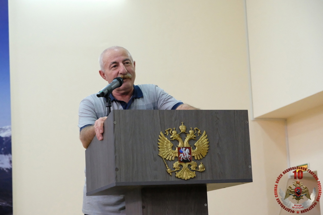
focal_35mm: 83
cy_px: 108
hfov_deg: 24.5
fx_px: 745
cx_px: 162
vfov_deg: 16.5
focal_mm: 55
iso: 12800
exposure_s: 1/300
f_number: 5.6
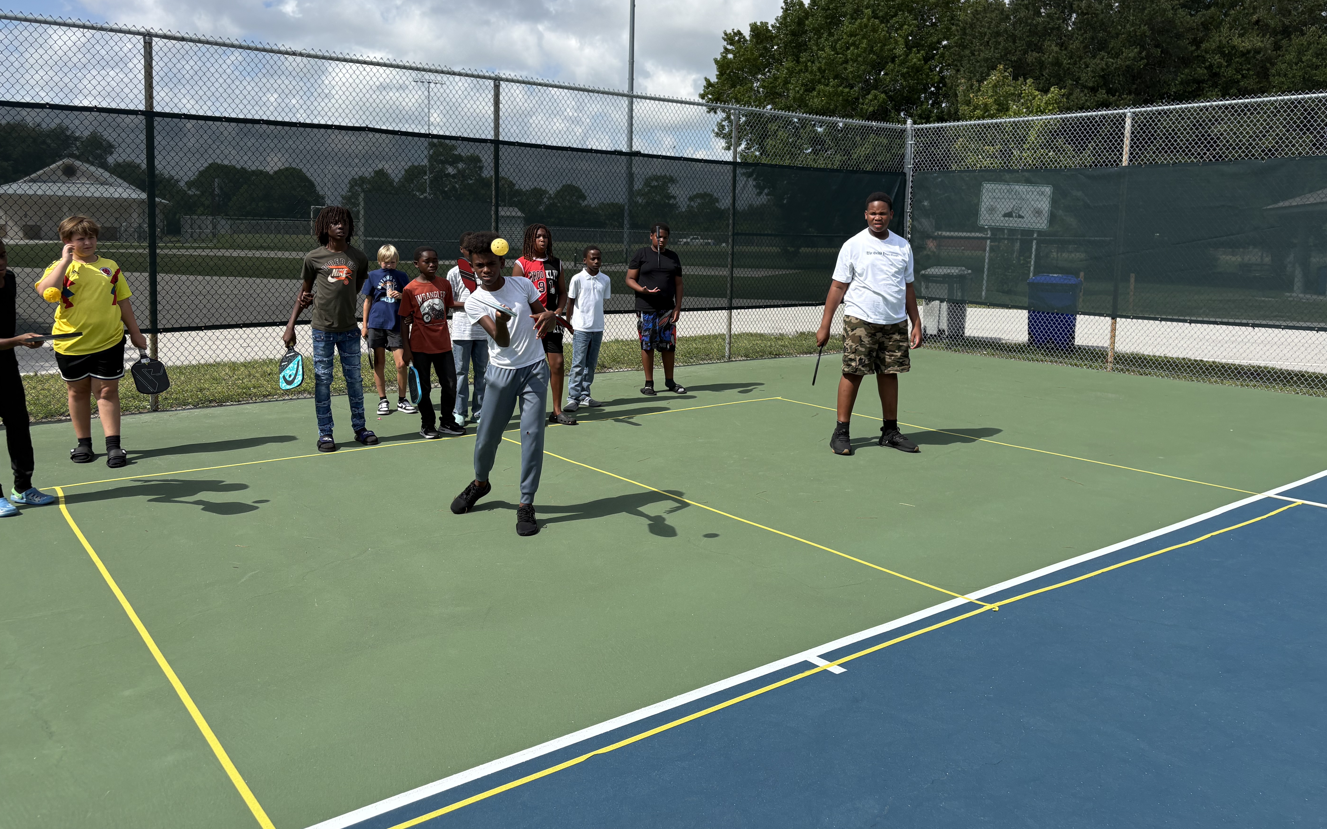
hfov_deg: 66.5
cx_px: 660
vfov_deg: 44.3
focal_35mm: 28
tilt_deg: -2.8
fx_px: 1013
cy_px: 329
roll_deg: -0.9
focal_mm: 5.96
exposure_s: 1/4065
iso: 50
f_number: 1.6
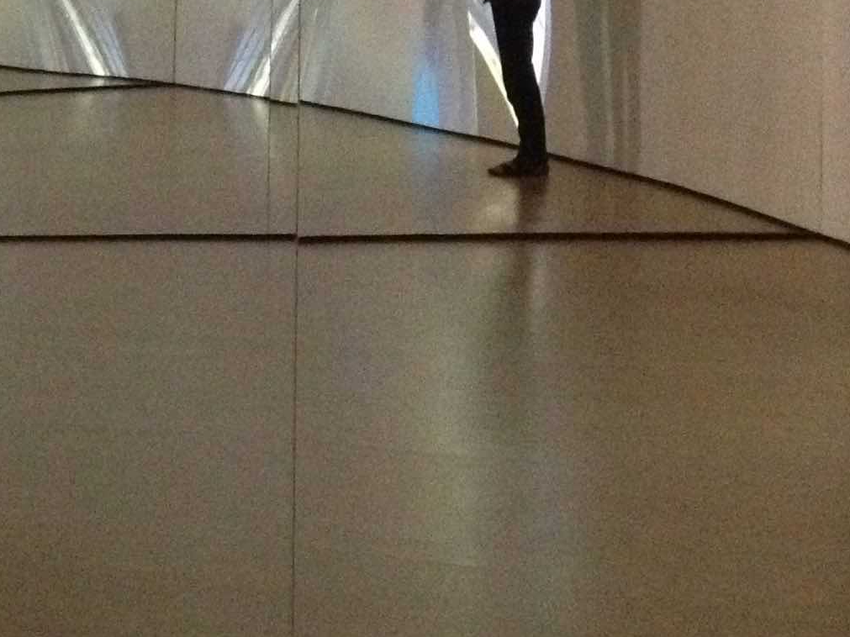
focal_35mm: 113
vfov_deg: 12.9
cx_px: 170
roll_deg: -0.6
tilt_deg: -1.6
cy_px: -20
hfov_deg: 17.3
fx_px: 2774
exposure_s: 1/15
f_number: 2.4
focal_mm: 4.28
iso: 640
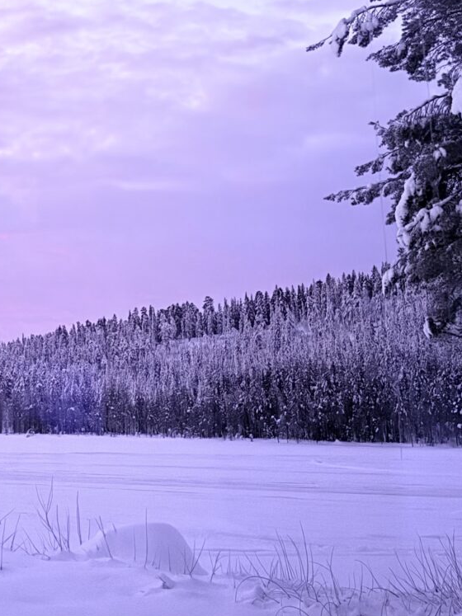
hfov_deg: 23.6
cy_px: 155
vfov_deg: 31.6
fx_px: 1068
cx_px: 26
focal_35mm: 60
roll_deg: -1.3
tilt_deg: +14.3
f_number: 1.78
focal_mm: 6.76
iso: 1600
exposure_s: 1/9
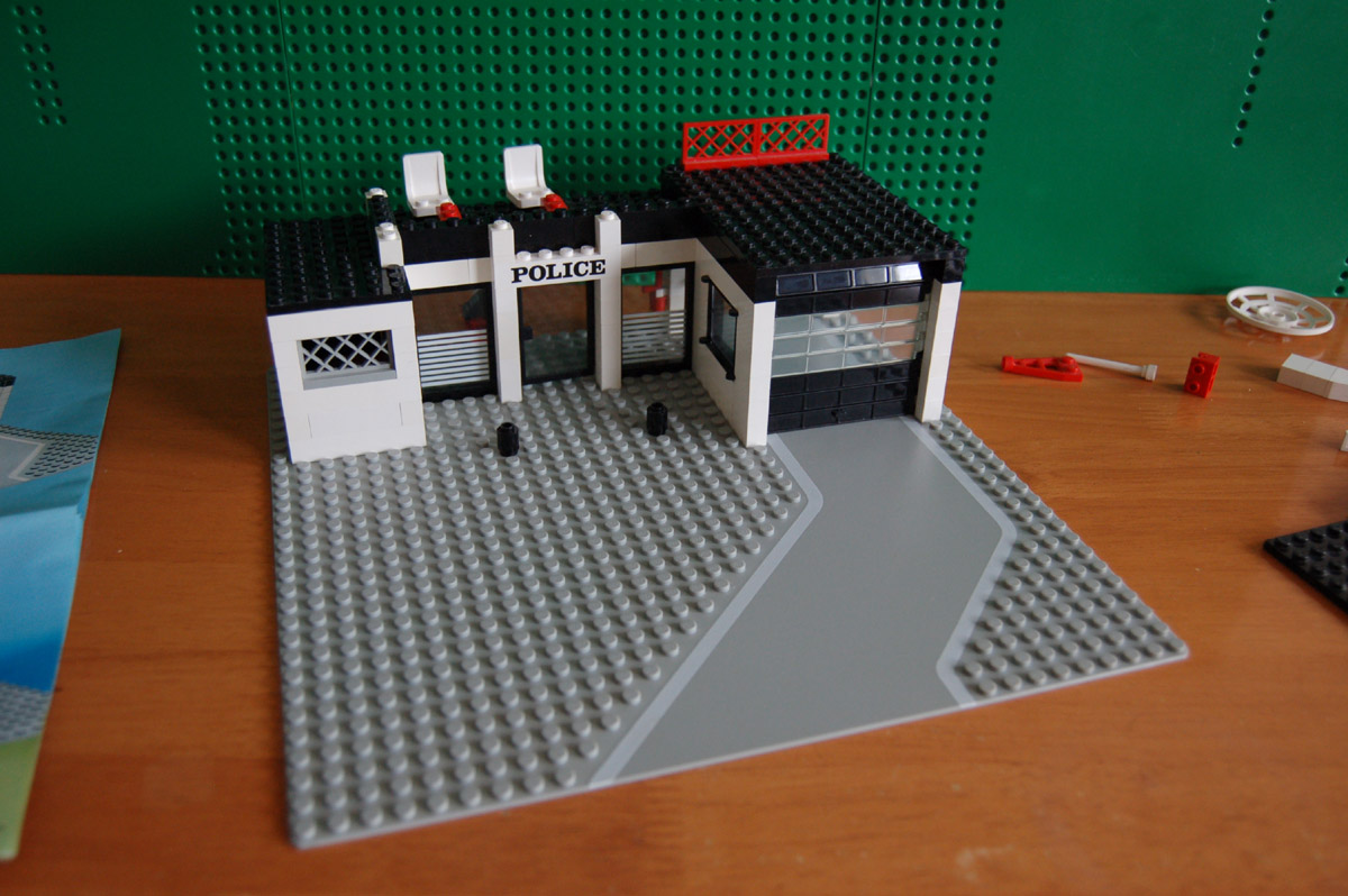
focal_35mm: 33
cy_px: 448
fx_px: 1235
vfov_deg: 39.9
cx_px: 674
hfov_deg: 57.3
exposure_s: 1/50
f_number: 3.8
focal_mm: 22
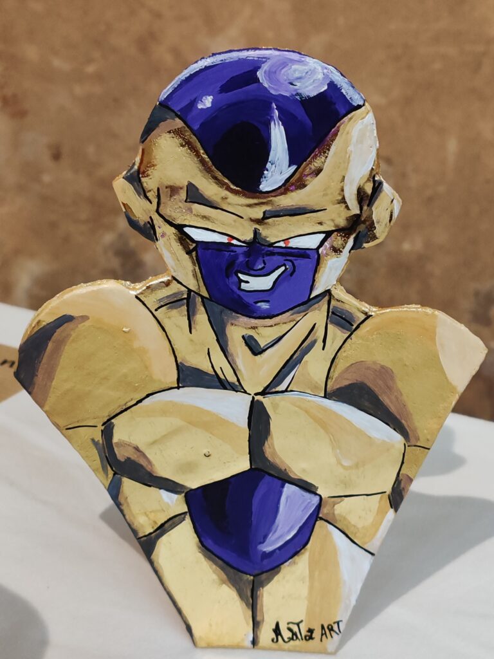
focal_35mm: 80
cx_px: 247
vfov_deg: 24.4
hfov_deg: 18.4
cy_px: 330
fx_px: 1522
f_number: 1.9
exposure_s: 1/100
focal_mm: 6.12
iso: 1600
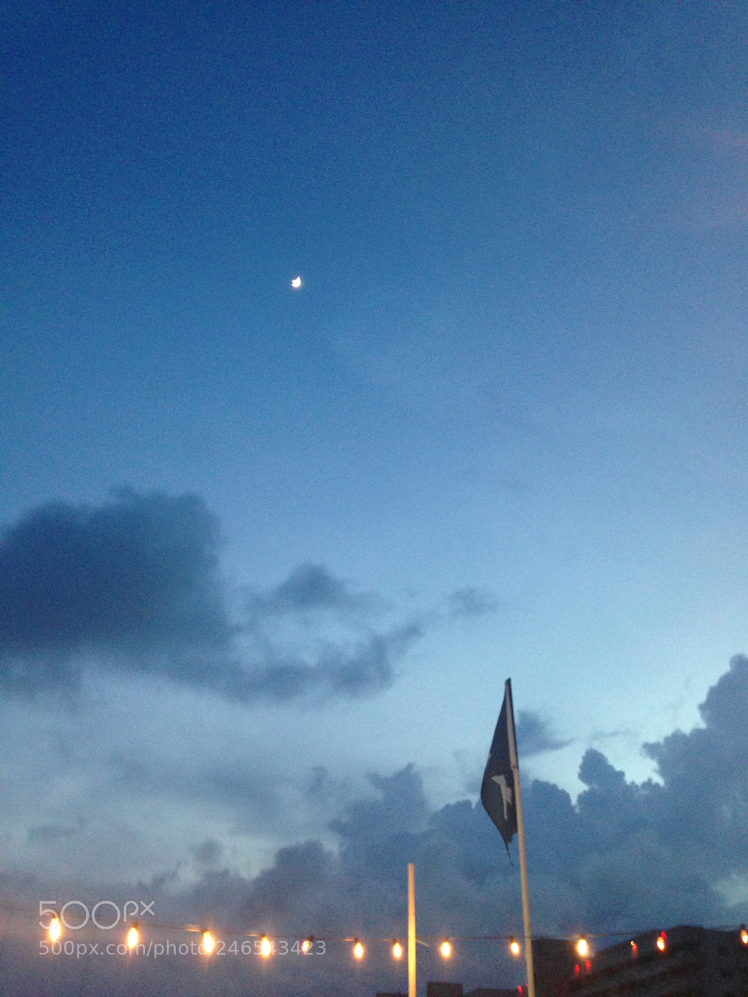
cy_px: 498
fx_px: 951
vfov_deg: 55.4
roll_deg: -2.9
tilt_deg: +32.9
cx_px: 374
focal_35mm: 33
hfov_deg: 42.9
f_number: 2.4
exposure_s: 1/20
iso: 200
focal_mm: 4.12
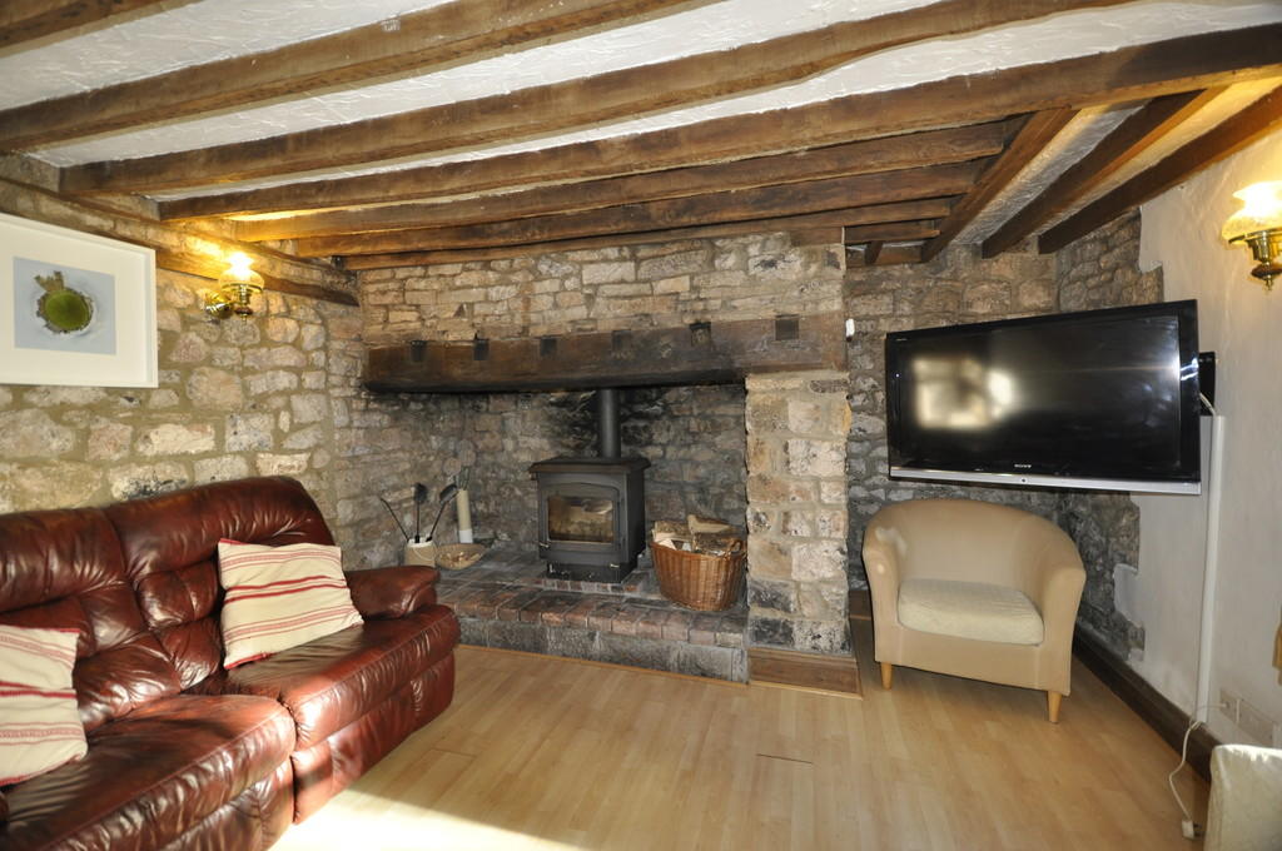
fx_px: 533
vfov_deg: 77.2
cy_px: 426
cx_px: 641
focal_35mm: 15
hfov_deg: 100.5
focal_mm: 10
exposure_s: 1/60
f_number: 3.5
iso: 800
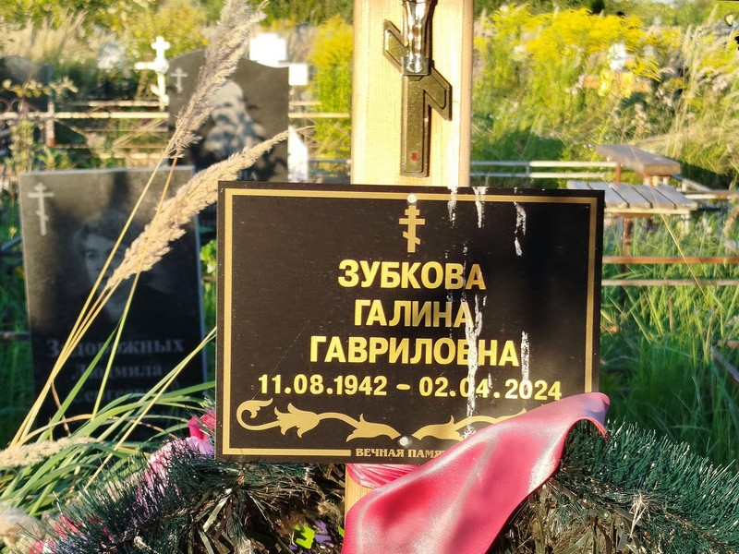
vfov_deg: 56.8
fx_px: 512
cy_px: 277
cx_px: 370
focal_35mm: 24
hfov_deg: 71.6
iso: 50
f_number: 1.7
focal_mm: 5.31
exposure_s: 1/125
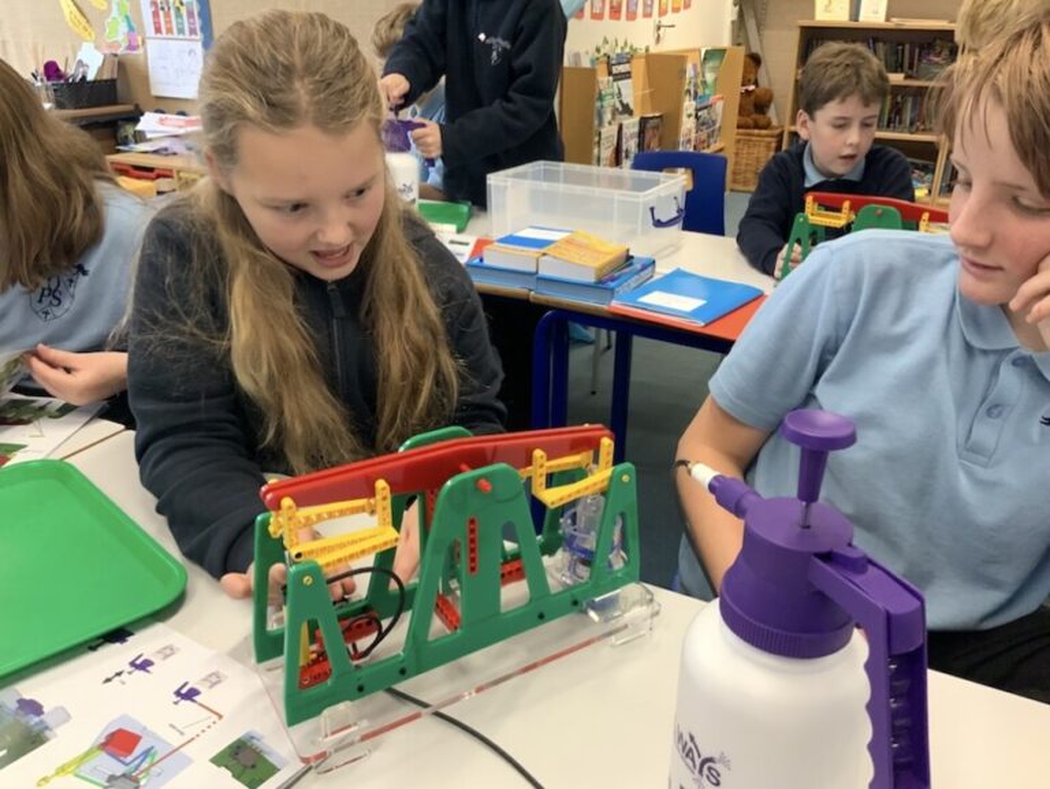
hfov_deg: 61.6
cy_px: 394
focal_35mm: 29
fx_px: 880
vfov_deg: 48.3
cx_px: 525
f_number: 1.8
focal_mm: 3
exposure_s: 1/50
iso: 200
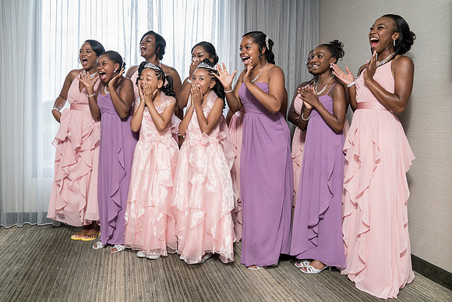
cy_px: 134
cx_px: 200
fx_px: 377
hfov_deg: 61.7
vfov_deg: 43.5
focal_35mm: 30
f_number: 4
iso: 640
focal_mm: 27
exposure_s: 1/200
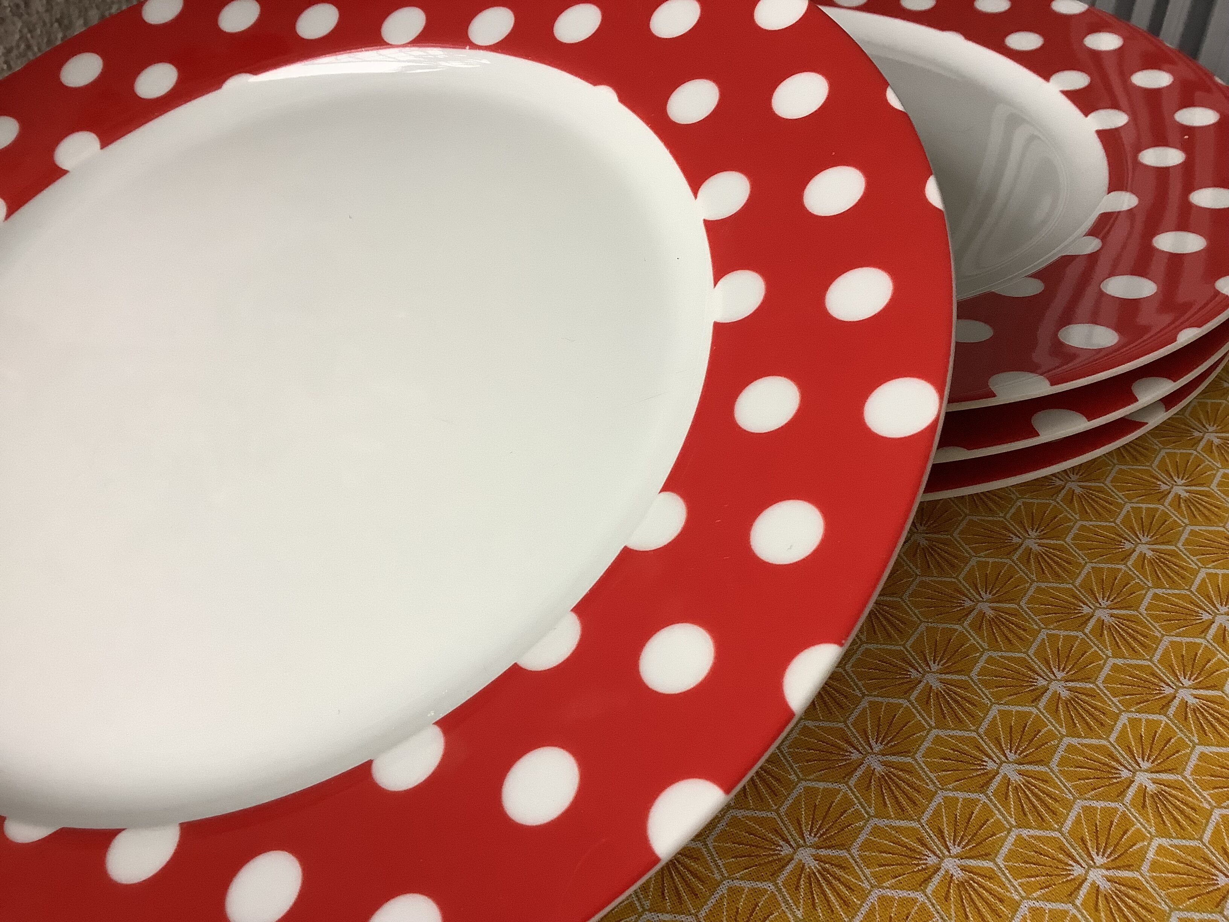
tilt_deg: -39.6
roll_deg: -0.3
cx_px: 614
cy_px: 461
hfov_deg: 58.4
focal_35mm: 31
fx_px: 1101
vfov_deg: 45.4
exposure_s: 1/60
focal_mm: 3.3
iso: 100
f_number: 2.4
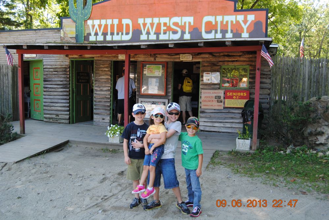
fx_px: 316
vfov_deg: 38.5
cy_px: 110
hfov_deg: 55.0
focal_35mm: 34
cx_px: 164
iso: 200
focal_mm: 23
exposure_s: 1/100
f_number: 5
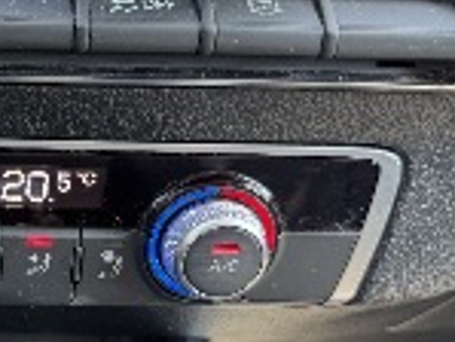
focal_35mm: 67
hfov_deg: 26.0
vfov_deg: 21.9
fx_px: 881
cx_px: -86
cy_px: 205
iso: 200
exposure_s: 1/87
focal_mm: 6.76
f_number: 1.78
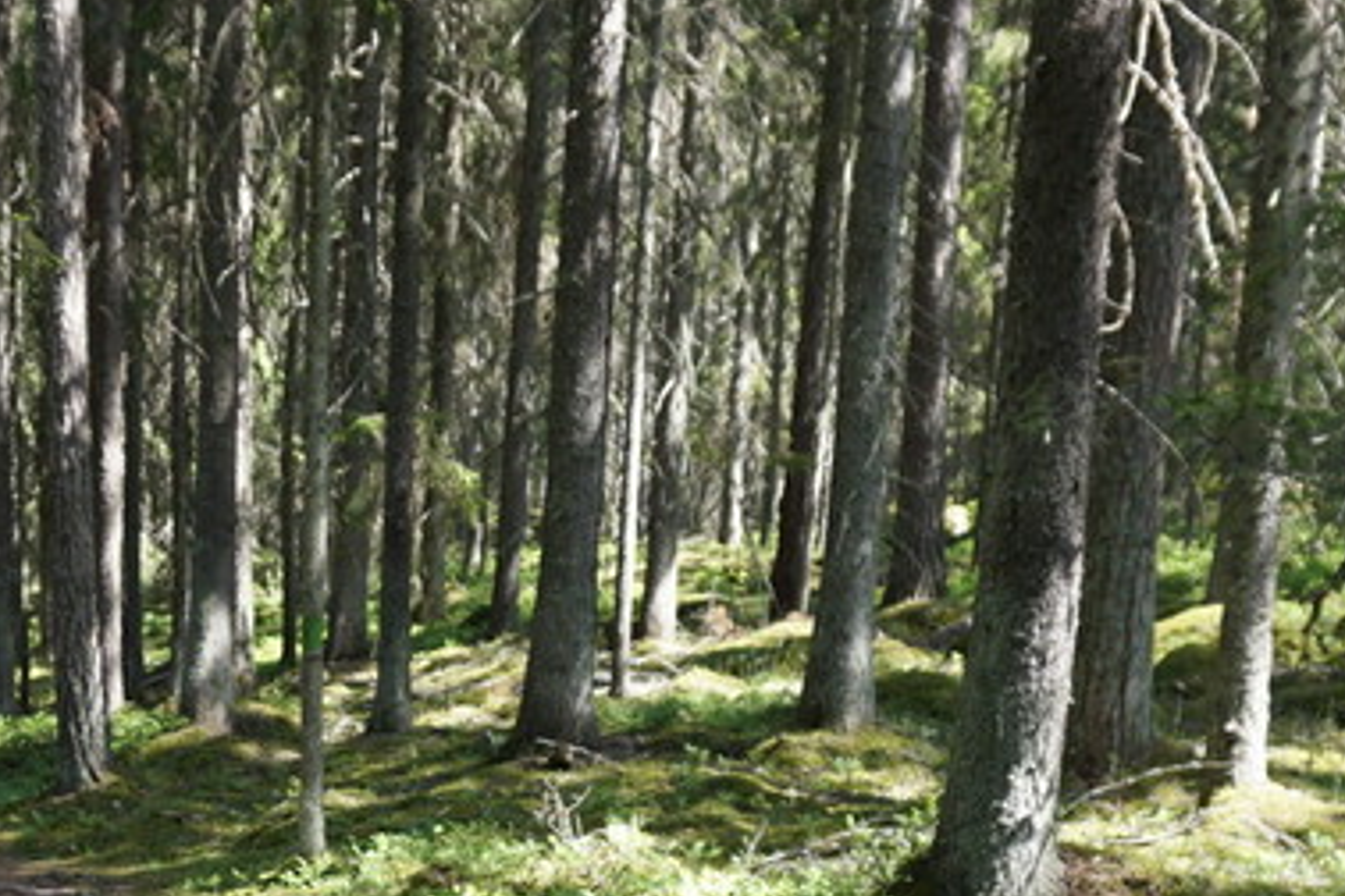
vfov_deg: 21.2
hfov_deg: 32.4
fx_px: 2279
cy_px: 960
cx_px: 377
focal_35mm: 61
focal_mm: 16
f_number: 4
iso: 160
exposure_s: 1/160
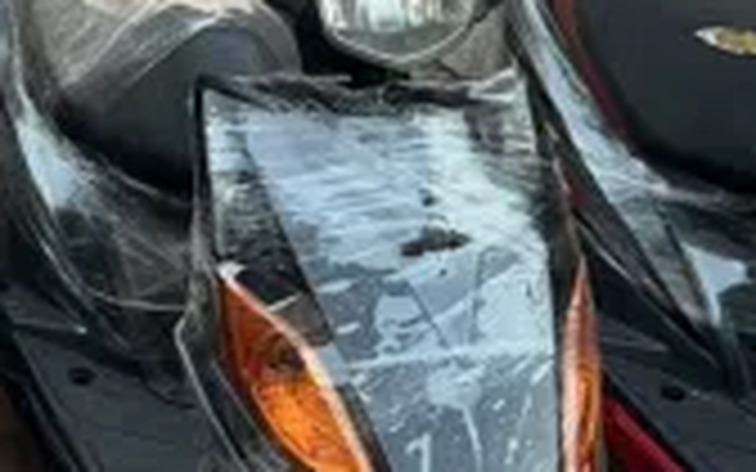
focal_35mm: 105
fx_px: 2163
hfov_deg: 19.1
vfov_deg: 12.5
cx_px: -40
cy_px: 171
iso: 125
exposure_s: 1/93
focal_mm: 5.7
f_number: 1.5
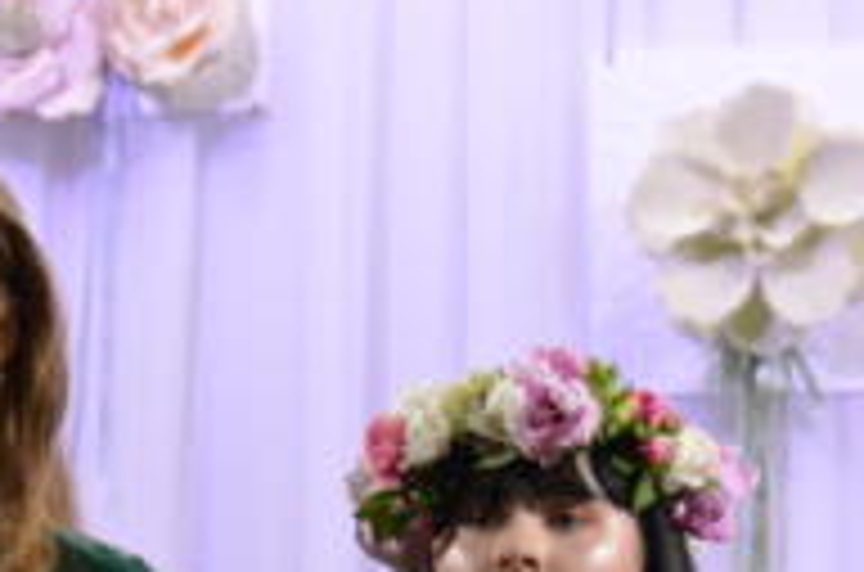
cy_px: 723
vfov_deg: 6.3
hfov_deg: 9.6
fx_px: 5155
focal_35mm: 215
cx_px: 621
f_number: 4.5
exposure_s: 1/50
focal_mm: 55
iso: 800
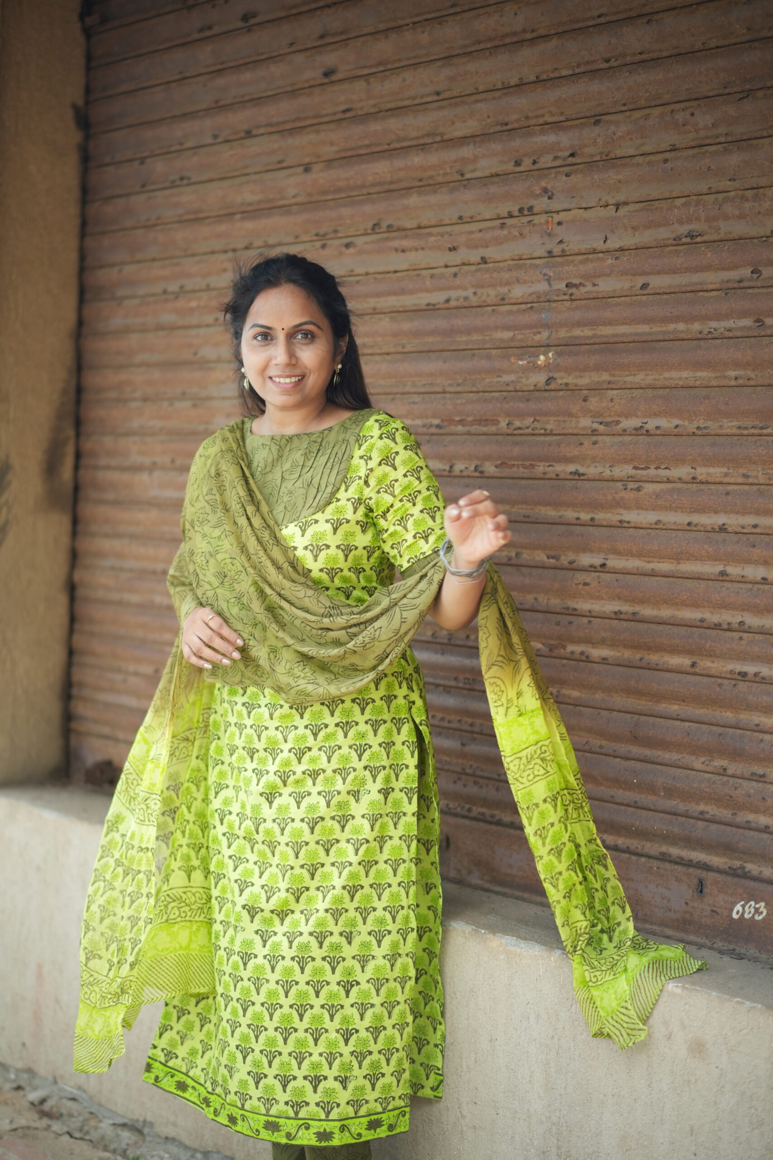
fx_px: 1771
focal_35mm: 55
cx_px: 386
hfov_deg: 24.6
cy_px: 580
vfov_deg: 36.2
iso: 800
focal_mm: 55
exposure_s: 1/320
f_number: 1.8
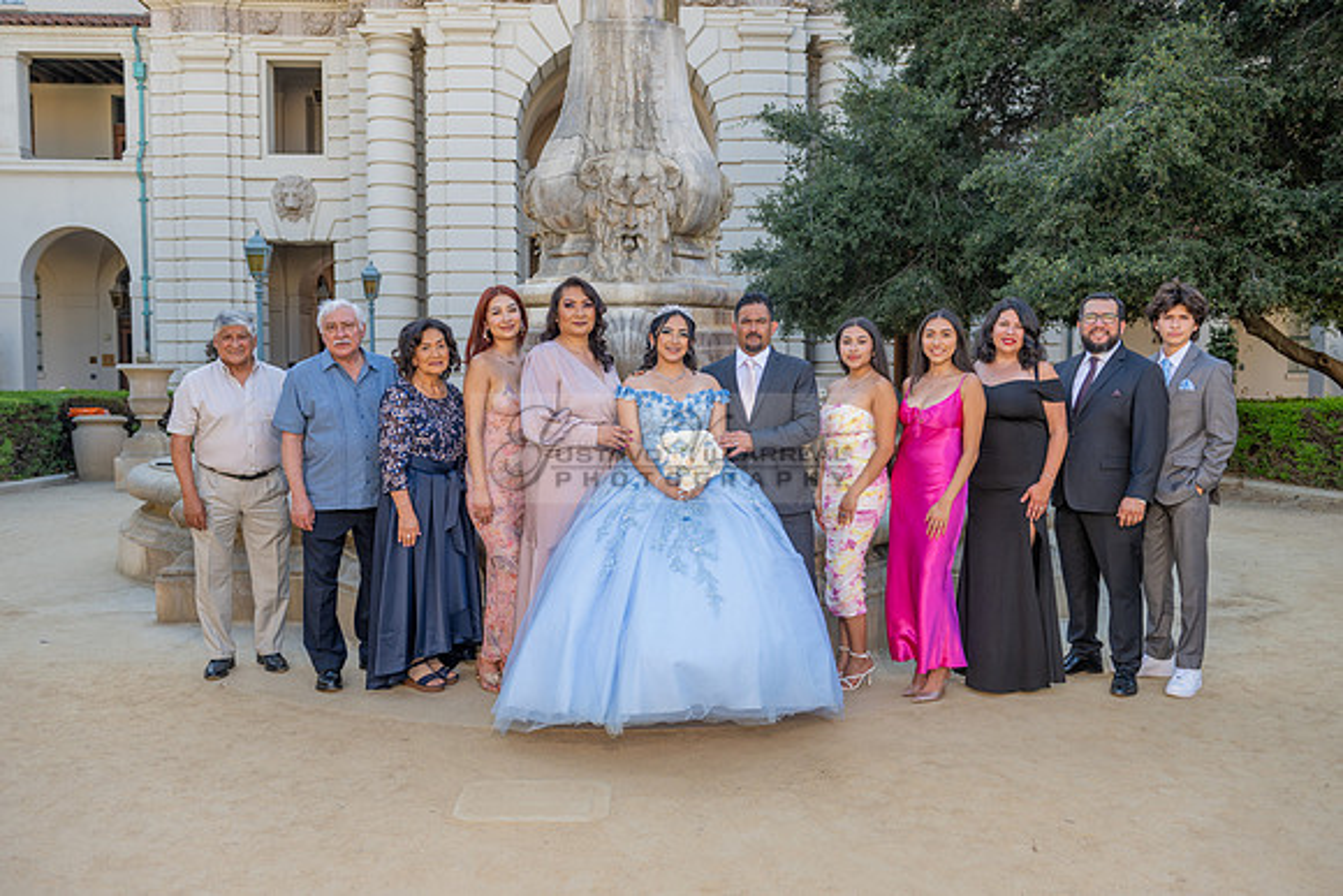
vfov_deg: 42.3
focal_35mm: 31
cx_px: 672
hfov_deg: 60.3
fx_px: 1157
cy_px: 448
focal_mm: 31
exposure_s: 1/200
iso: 200
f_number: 4
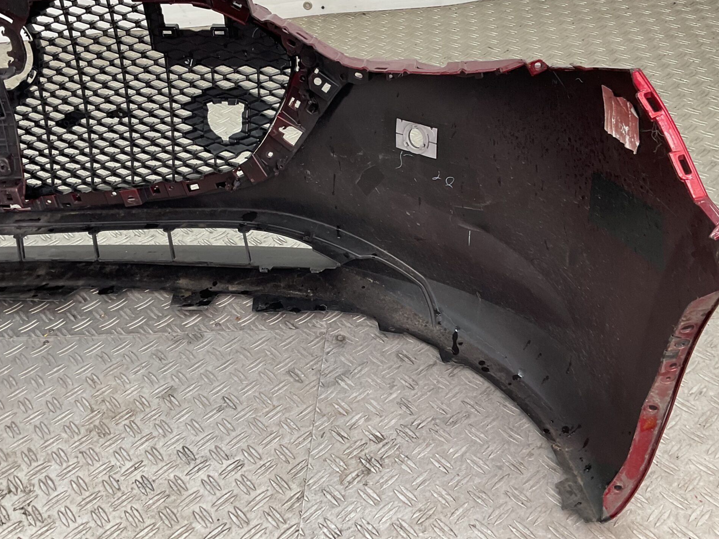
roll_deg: +8.8
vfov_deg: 36.7
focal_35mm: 39
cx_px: 333
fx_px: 810
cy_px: 225
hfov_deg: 47.8
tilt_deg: -35.1
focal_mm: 3
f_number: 1.8
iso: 40
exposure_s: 1/120
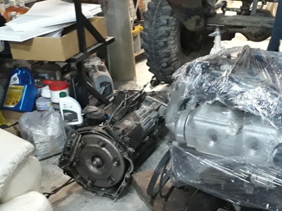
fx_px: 440
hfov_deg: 34.6
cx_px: 219
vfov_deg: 26.9
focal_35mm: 54
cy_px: 70
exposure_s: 1/17
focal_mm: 3.6
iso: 500
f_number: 1.9
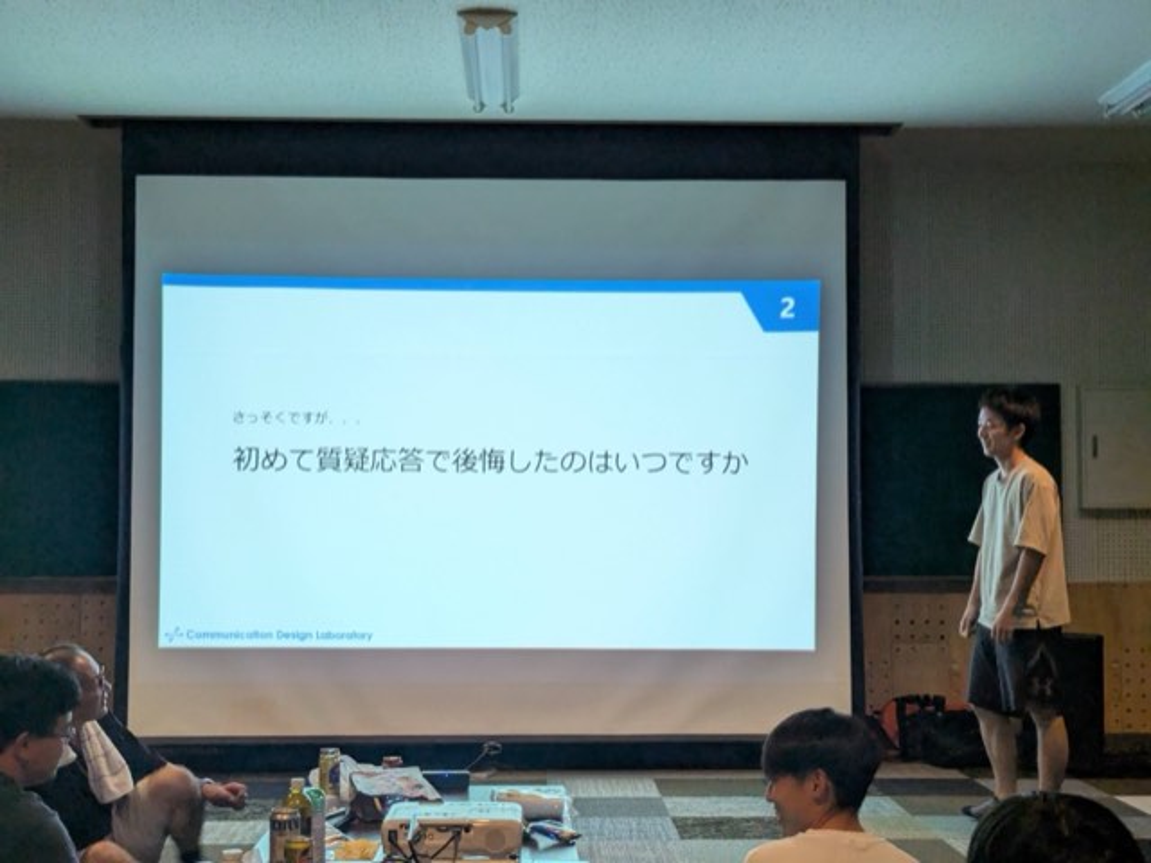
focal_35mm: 51
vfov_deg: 28.6
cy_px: 432
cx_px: 576
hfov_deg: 37.5
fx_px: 1696
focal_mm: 5.43
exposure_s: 1/40
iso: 134
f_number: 1.89
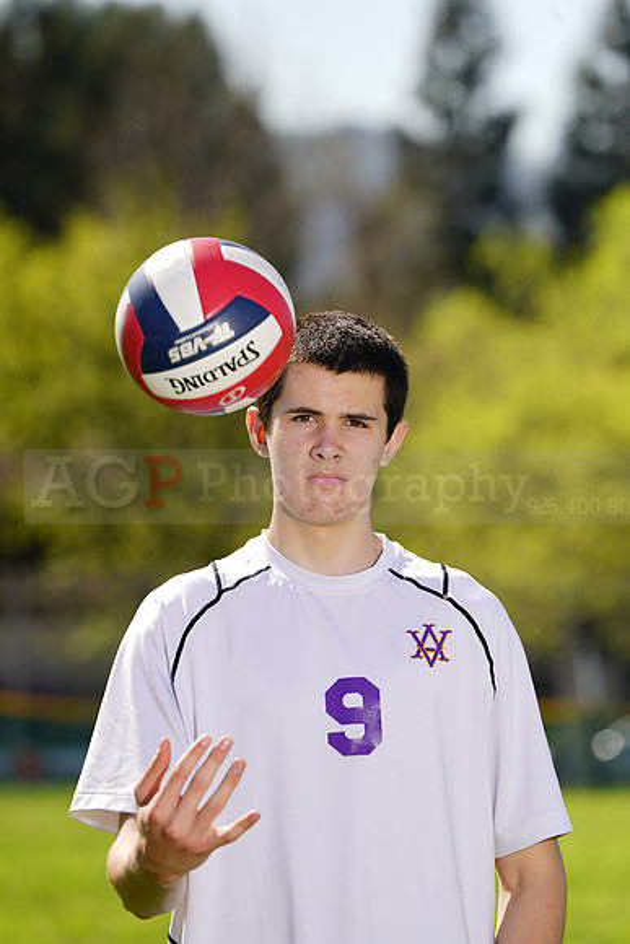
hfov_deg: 4.5
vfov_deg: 6.8
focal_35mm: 303
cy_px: 472
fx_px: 7948
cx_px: 315
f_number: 7.1
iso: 64
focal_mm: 303
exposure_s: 1/200
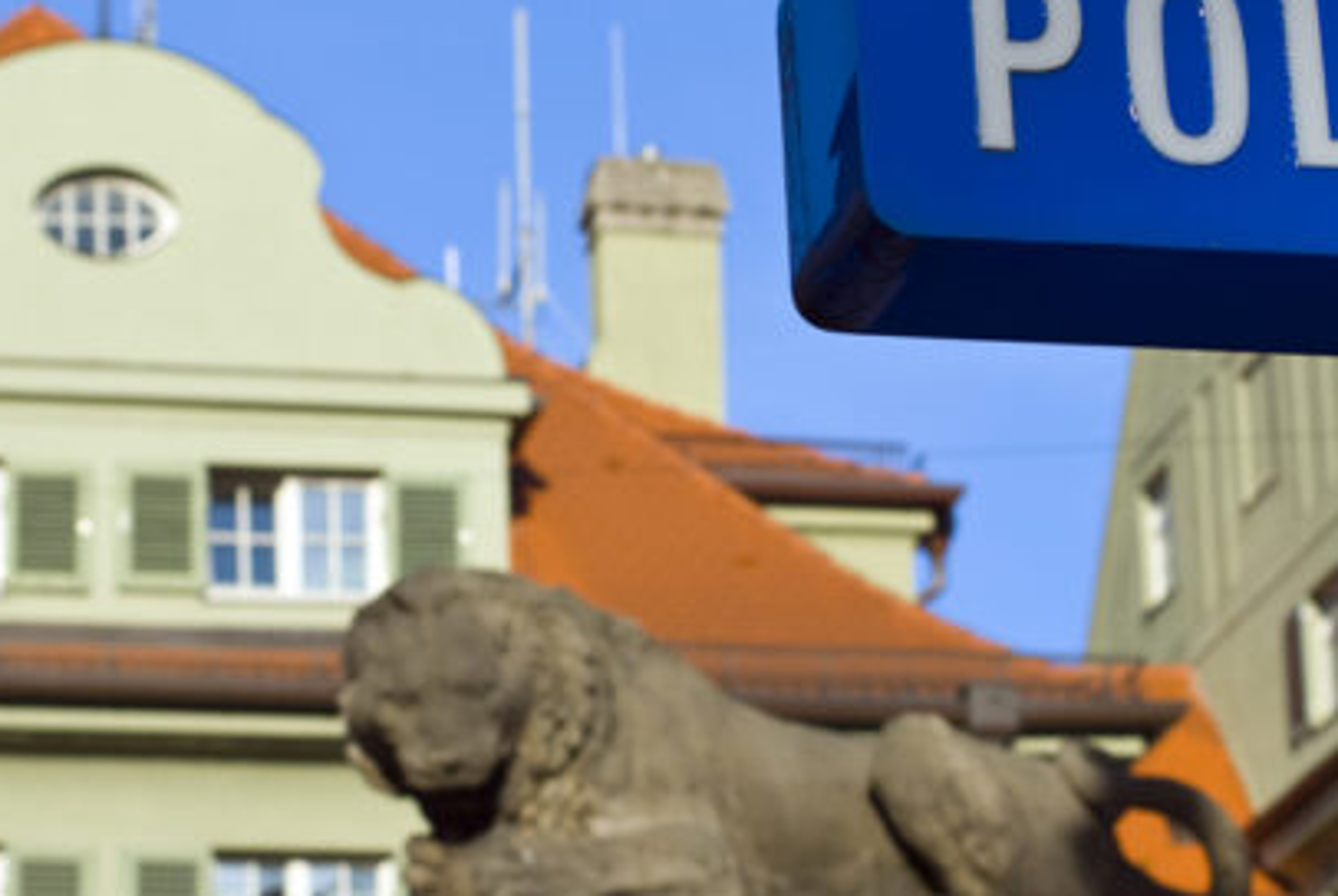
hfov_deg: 14.3
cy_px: 369
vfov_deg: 9.6
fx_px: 5322
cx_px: 821
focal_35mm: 143
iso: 100
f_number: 4
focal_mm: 55
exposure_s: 1/500
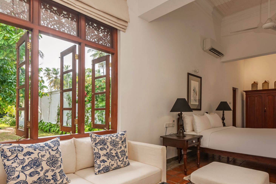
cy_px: 111
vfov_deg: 59.0
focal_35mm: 21
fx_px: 161
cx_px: 145
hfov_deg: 81.1
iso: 200
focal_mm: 16
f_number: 13
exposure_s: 1/4
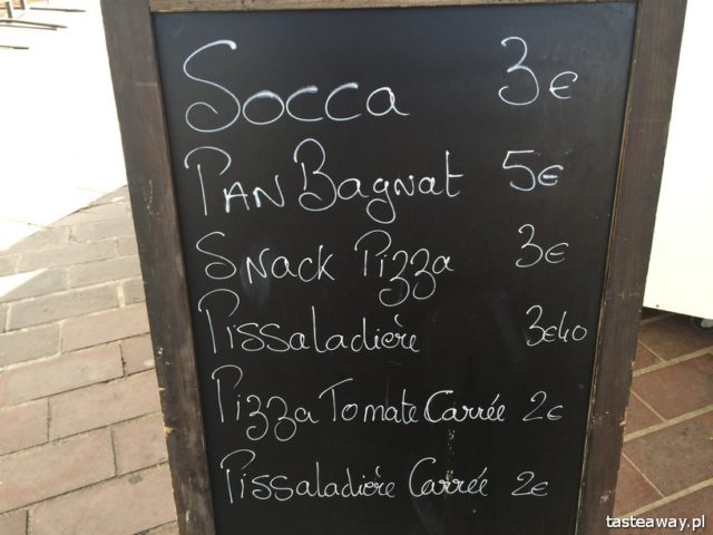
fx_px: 597
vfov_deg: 48.2
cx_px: 356
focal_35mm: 29
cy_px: 268
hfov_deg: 61.7
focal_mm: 4.15
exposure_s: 1/110
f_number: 2.2
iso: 32
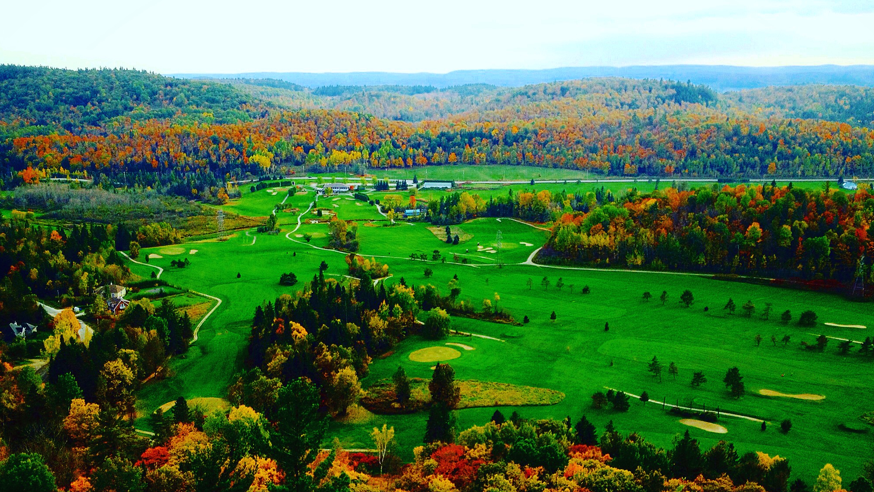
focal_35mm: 39
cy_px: 278
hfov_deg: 51.6
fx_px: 904
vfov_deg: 30.4
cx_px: 444
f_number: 2.4
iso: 50
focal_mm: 4.28
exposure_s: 1/268
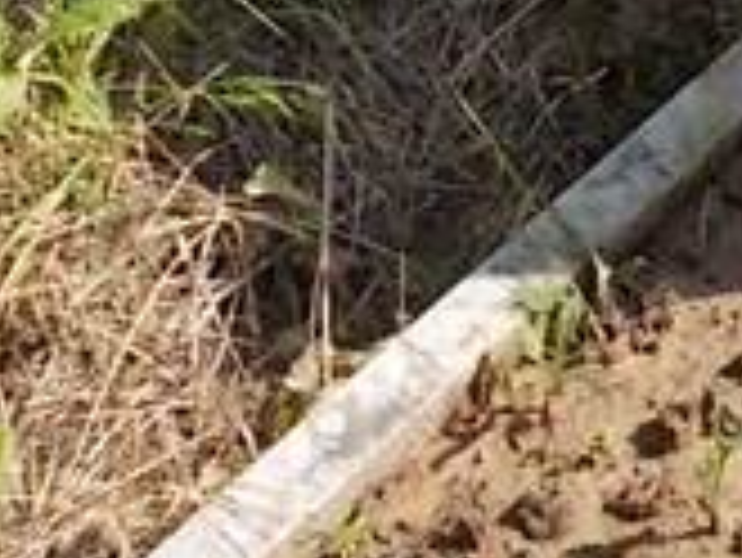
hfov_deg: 15.0
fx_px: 2703
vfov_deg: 11.1
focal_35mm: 126
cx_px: 926
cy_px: -382
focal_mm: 4.6
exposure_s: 1/80
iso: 80
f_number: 8
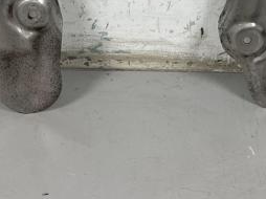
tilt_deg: -28.6
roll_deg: +3.4
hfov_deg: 30.7
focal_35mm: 63
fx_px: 484
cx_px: 142
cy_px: -43
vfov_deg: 21.5
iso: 80
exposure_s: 1/100
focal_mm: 5.1
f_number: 1.6
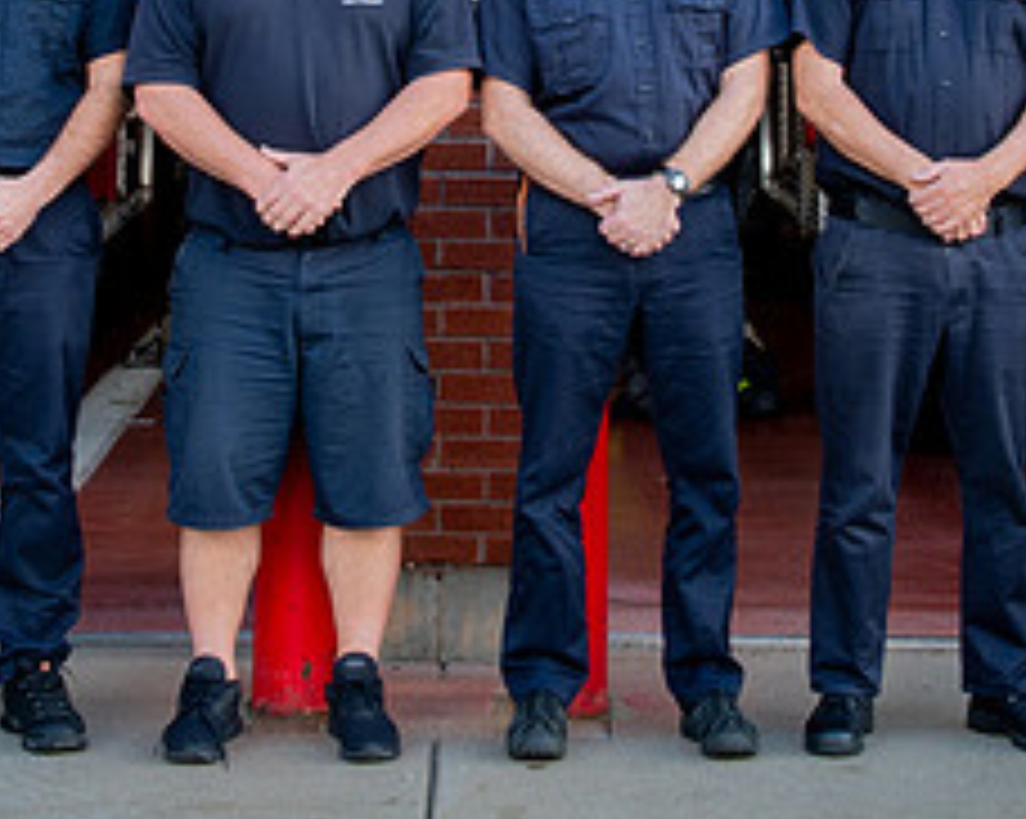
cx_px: 546
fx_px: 3792
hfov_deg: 15.4
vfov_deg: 12.1
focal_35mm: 125
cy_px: -158
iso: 250
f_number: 9
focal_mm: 24
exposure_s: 1/25
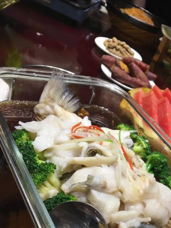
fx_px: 283
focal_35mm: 43
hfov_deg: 33.1
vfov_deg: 42.7
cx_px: 122
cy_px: 166
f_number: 2.2
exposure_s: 1/33
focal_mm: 4.15
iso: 32
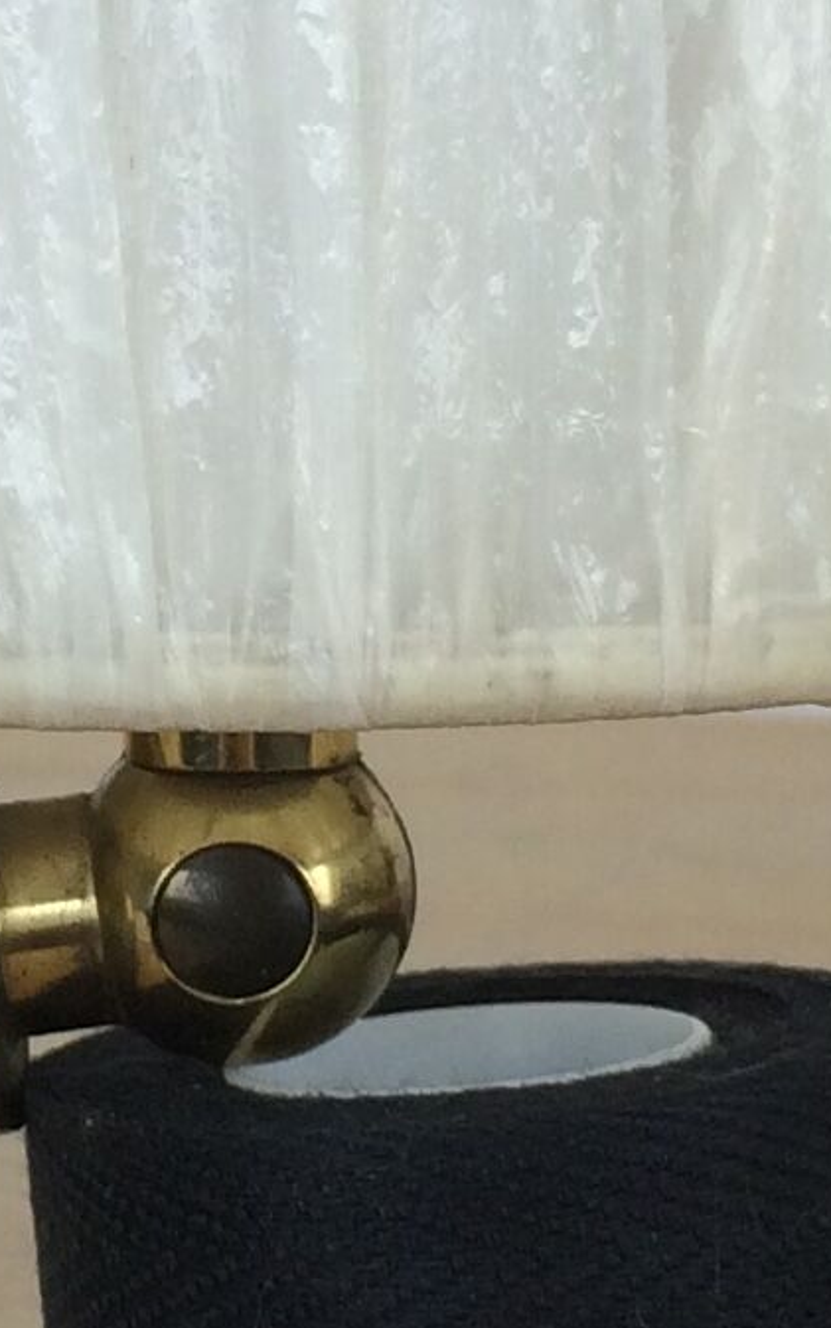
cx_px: -43
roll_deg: -0.1
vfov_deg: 14.0
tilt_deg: -5.2
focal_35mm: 149
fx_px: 5396
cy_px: 395
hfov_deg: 8.7
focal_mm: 4.15
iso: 40
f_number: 2.2
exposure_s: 1/100
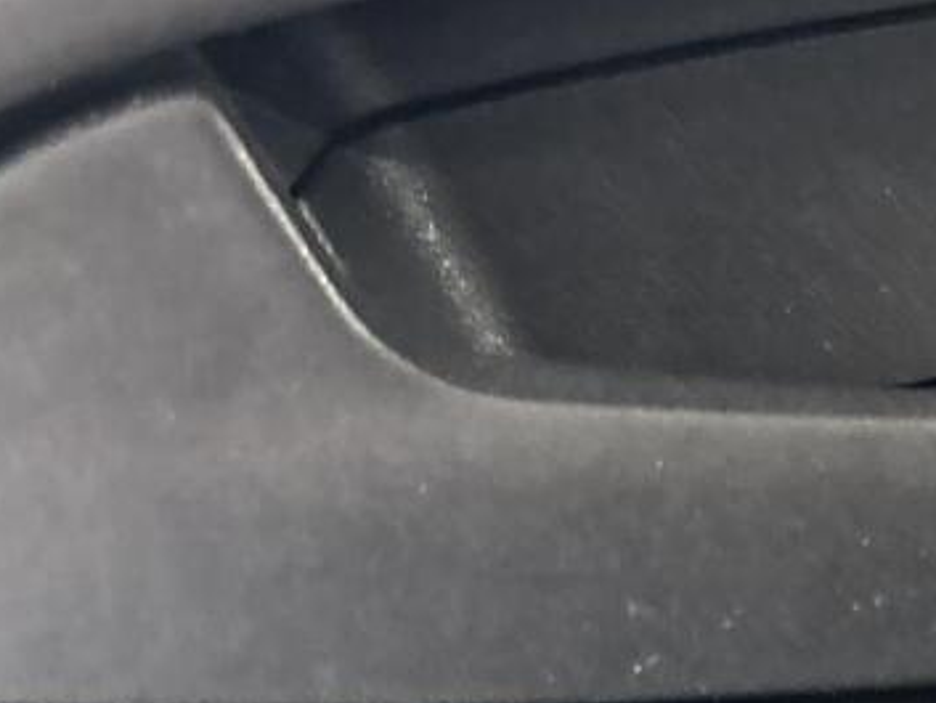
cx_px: 1554
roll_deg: +1.7
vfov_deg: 13.6
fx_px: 2867
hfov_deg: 16.3
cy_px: 833
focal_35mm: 106
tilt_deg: -27.0
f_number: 1.6
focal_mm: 5.96
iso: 500
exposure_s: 1/33
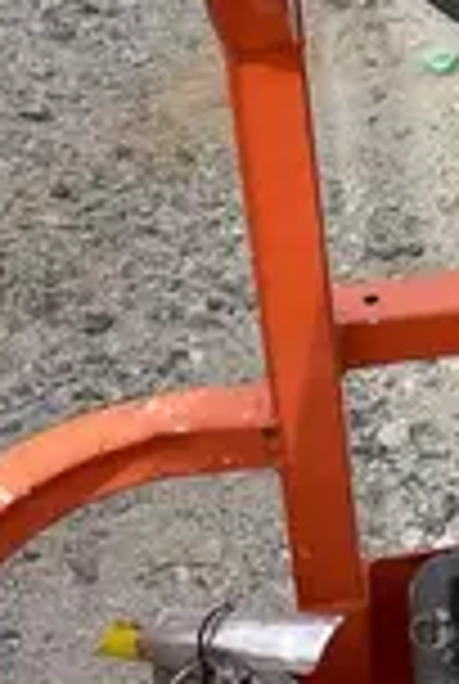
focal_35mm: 130
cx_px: 1210
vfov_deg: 15.5
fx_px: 2475
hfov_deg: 9.2
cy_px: 65
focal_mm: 4.2
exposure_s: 1/3509
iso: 50
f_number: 1.6
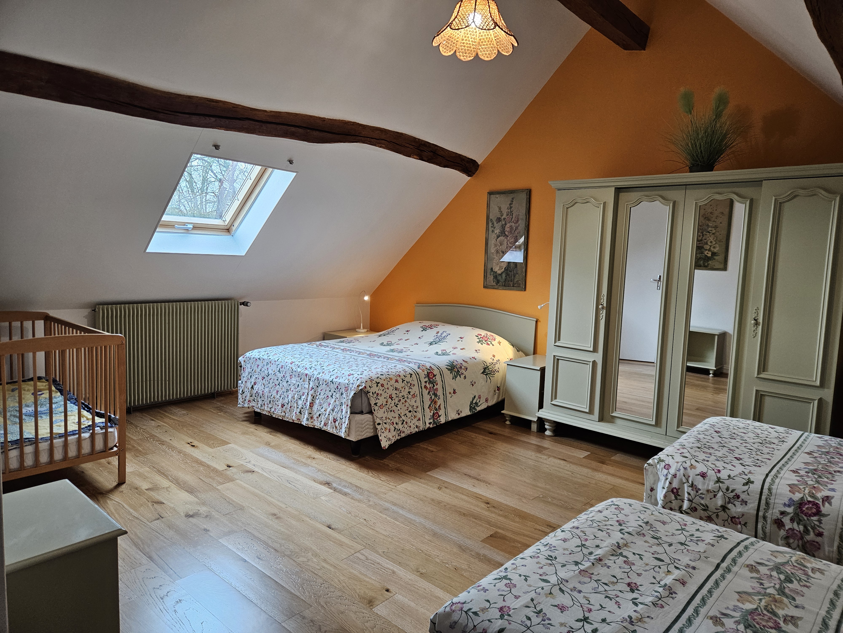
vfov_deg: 58.9
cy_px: 316
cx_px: 422
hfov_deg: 73.9
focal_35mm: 23
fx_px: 560
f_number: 1.8
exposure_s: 1/100
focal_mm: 5.4
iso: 320
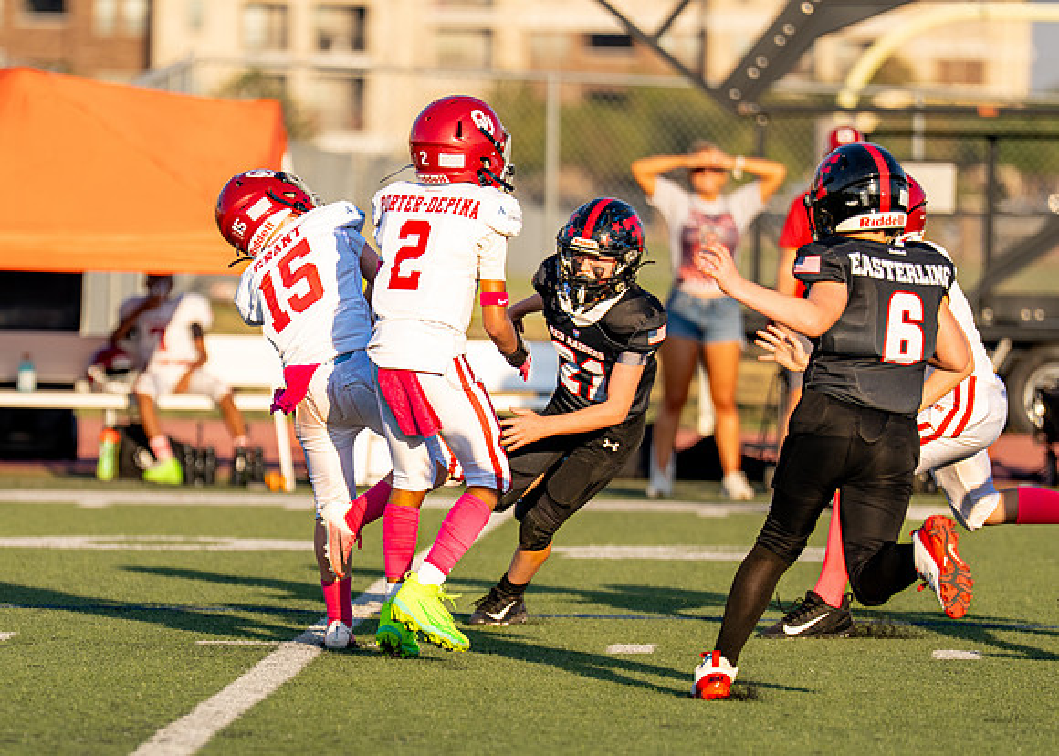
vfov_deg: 3.8
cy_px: 504
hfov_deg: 5.3
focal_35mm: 380
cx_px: 381
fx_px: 11420
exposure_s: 1/1250
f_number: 2.8
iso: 100
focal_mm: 200
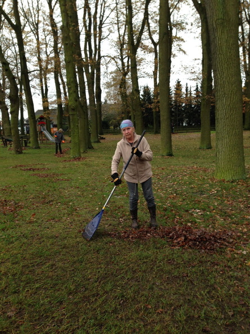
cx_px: 125
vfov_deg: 55.4
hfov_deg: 42.9
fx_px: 318
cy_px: 167
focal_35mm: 33
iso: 50
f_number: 2.4
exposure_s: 1/60
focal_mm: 4.12
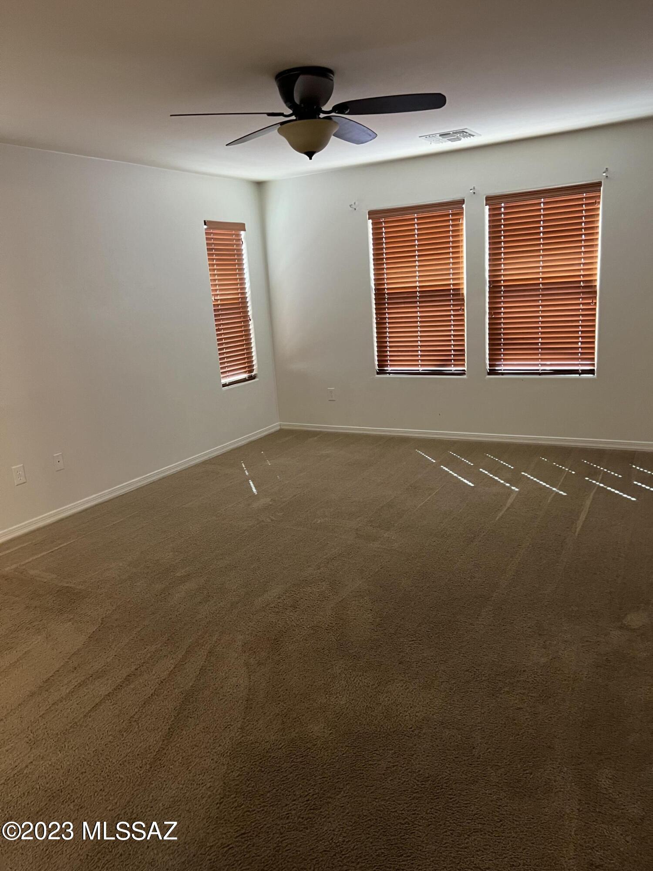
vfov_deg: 67.3
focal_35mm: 26
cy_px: 436
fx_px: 654
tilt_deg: -12.3
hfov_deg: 53.1
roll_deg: +3.3
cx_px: 326
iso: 320
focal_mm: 5.7
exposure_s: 1/60
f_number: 1.5
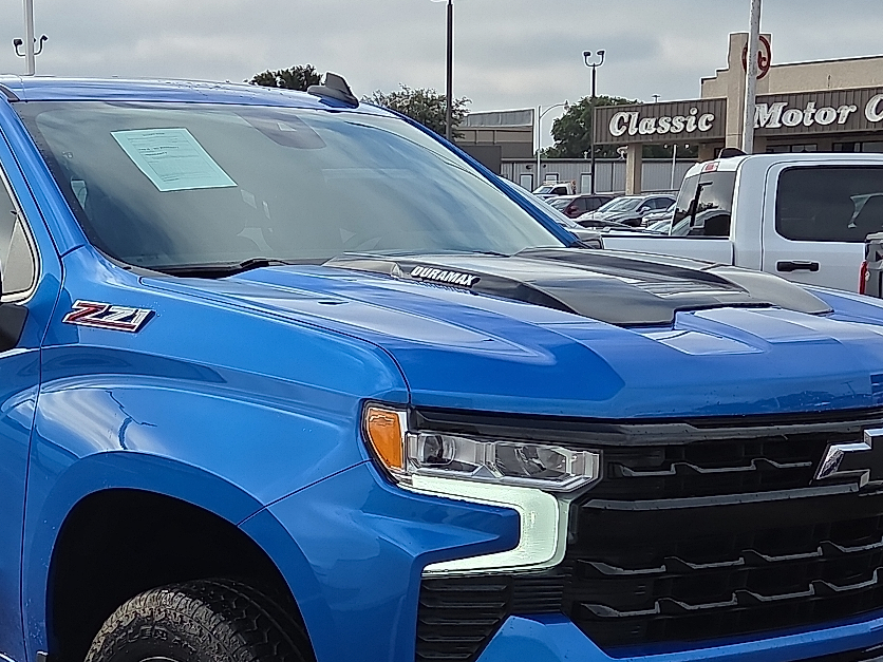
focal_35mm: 67
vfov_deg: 21.8
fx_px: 1709
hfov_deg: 28.6
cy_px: 487
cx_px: 237
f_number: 1.8
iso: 25
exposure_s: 1/833
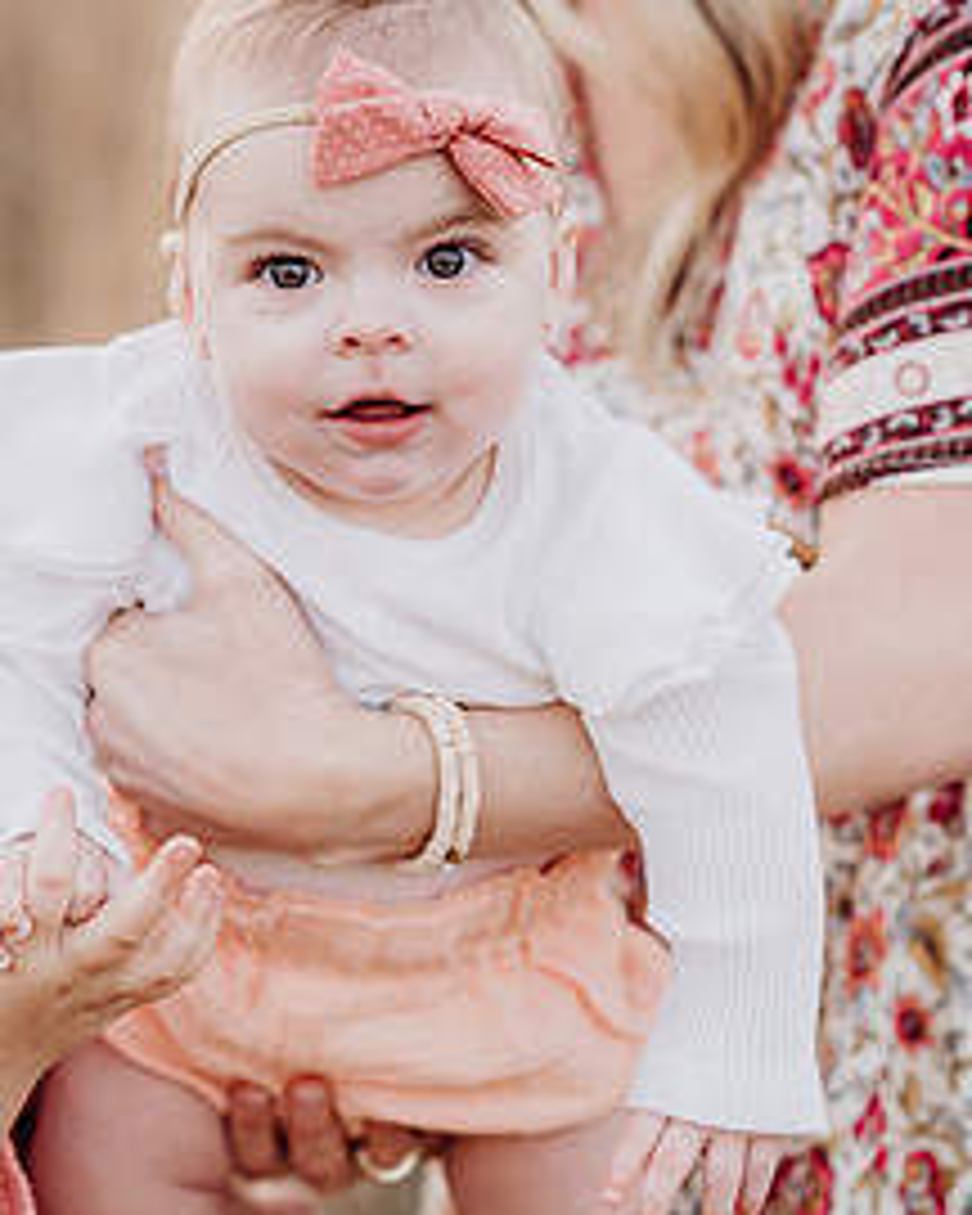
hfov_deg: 11.6
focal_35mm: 133
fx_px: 4783
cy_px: 256
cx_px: 351
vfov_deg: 14.4
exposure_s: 1/320
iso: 320
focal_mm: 85
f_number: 2.5
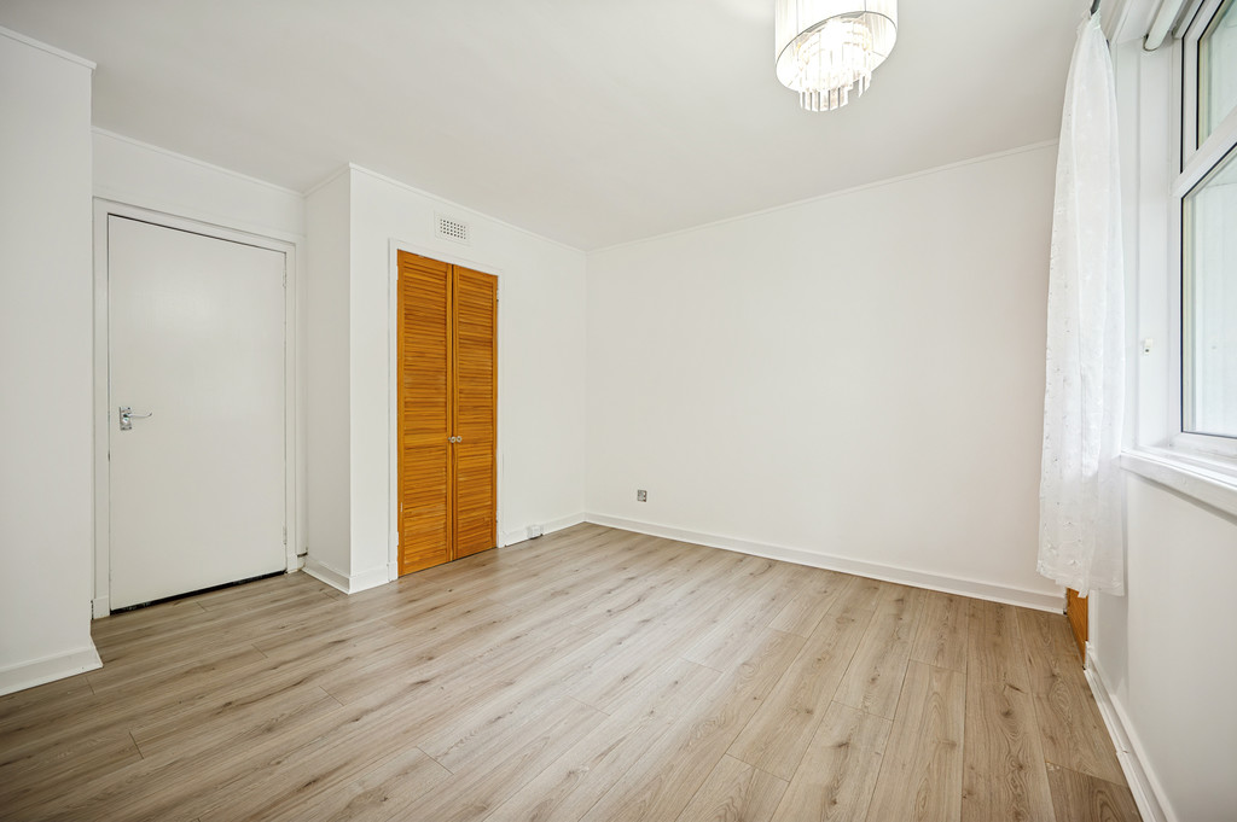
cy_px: 411
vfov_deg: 81.1
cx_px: 618
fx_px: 481
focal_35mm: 14
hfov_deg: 104.3
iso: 800
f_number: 4.5
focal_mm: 14
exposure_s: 1/60
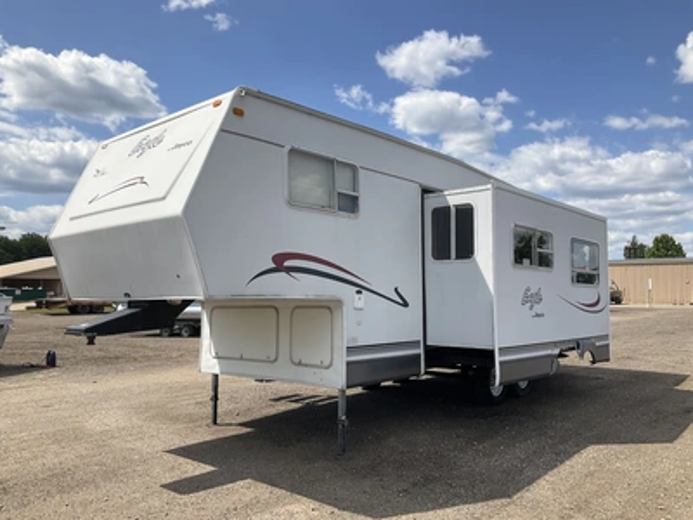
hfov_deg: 61.7
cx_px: 346
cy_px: 260
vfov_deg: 48.2
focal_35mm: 29
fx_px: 581
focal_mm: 3
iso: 25
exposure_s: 1/2320
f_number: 1.8
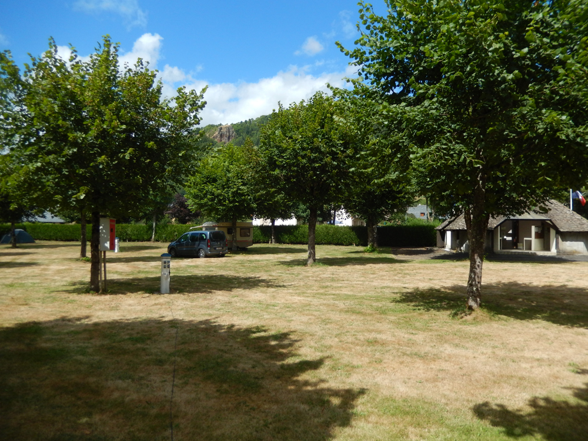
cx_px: 294
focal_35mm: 25
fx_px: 425
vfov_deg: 54.9
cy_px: 220
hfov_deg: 69.4
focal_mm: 4.5
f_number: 3.4
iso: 125
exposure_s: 1/1250
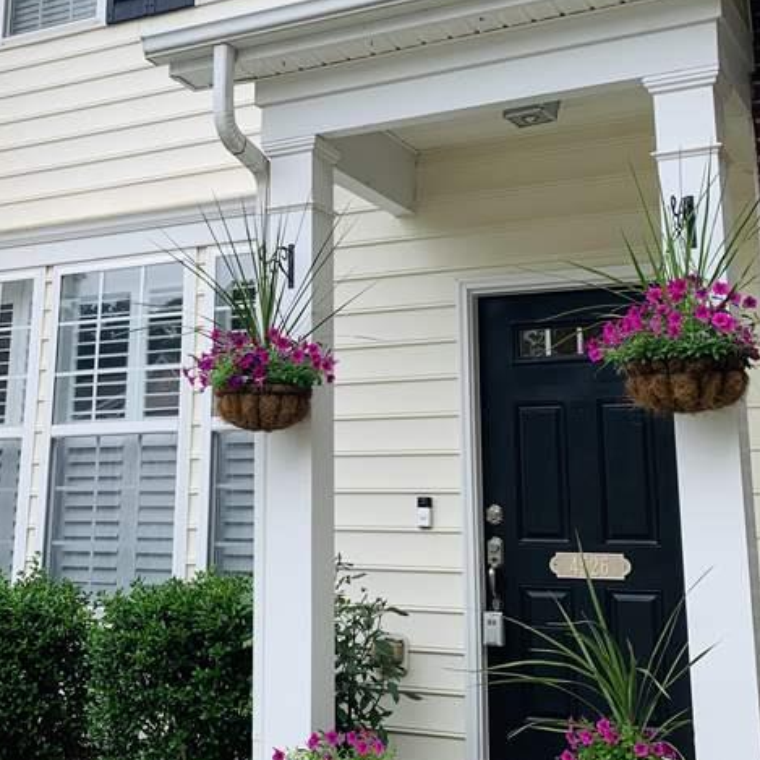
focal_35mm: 47
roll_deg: -1.8
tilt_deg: +12.6
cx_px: 284
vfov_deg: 35.6
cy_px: 240
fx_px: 1167
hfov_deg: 35.9
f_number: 1.8
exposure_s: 1/583
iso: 25
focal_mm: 4.25
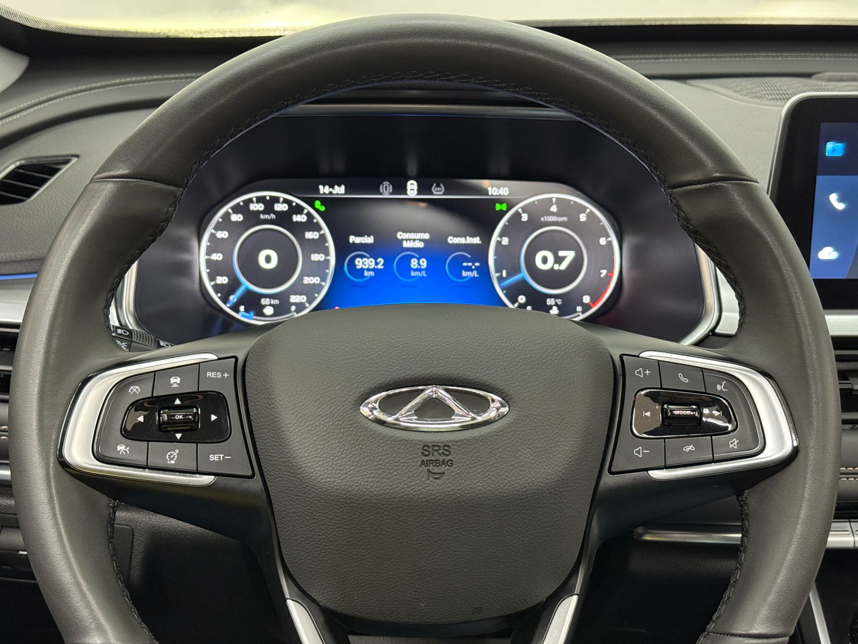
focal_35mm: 48
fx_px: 1190
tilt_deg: -20.5
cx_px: 429
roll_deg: -1.4
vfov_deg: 30.3
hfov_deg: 39.7
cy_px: 322
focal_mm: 6.76
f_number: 1.78
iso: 500
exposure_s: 1/40
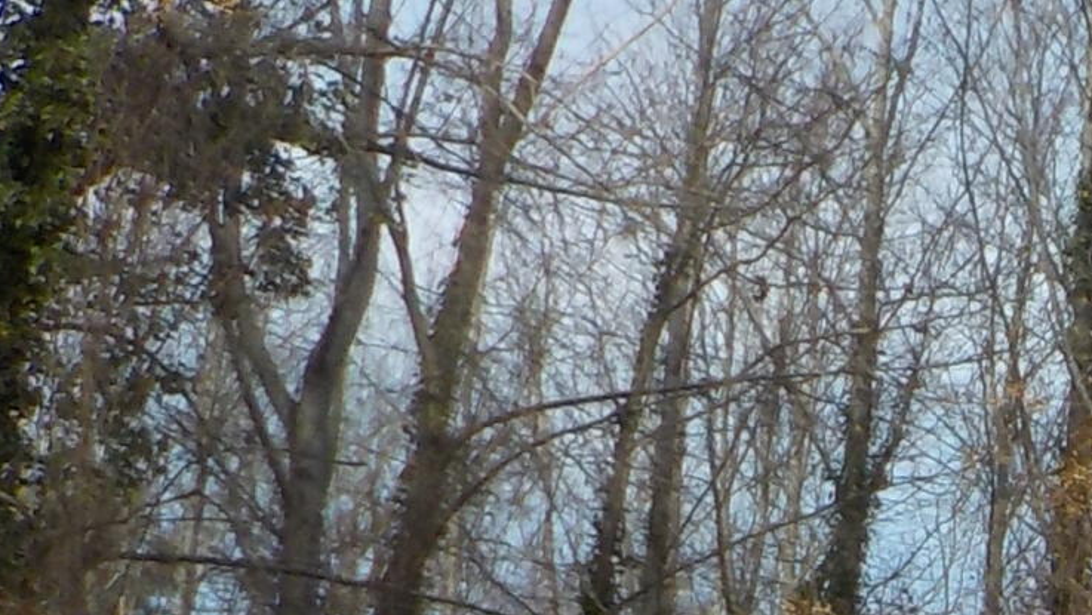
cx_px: 2140
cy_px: 1086
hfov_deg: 13.8
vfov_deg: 8.8
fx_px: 3852
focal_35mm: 133
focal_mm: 4.1
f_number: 3.3
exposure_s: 1/800
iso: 125
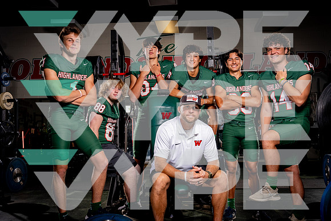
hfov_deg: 47.4
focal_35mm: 41
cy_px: 110
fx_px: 377
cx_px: 166
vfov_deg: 32.6
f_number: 5.6
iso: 200
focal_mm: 41
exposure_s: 1/250
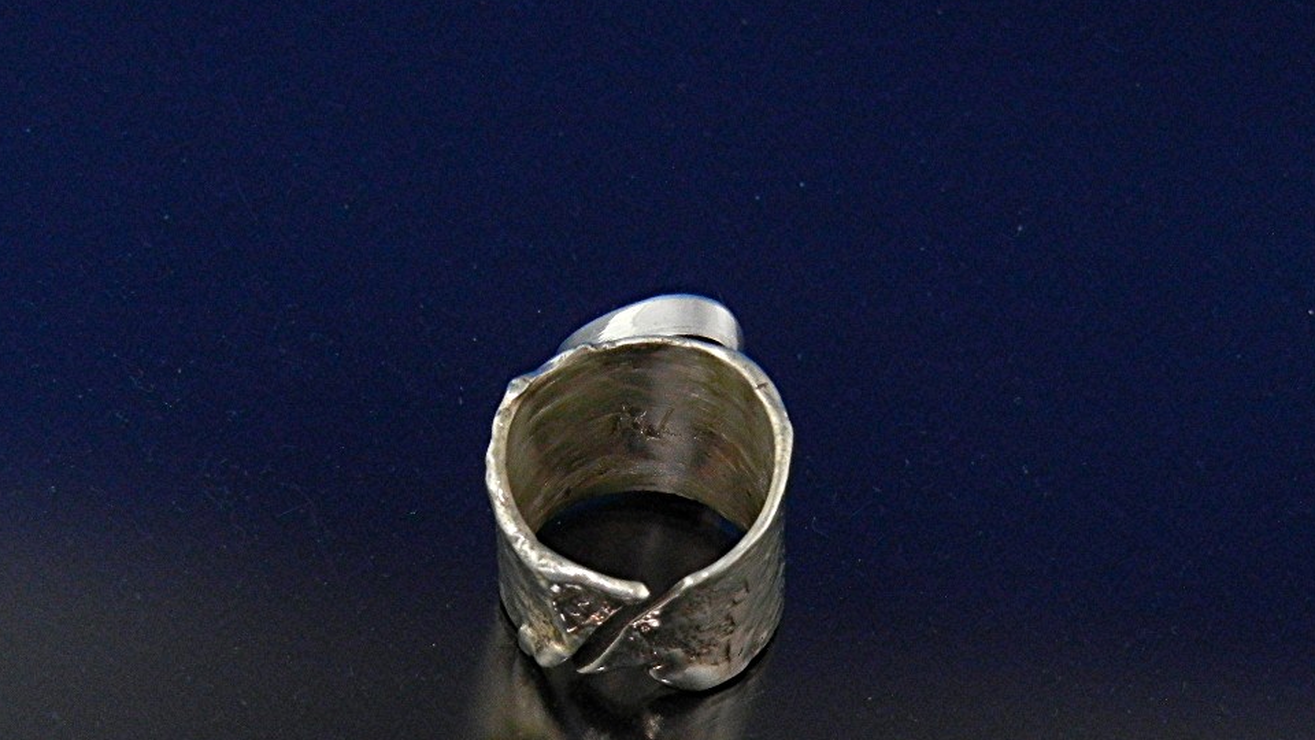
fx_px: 2755
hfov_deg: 26.8
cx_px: 631
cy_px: 510
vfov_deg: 15.3
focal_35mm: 79
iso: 800
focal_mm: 12.2
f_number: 8.2
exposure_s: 1/30
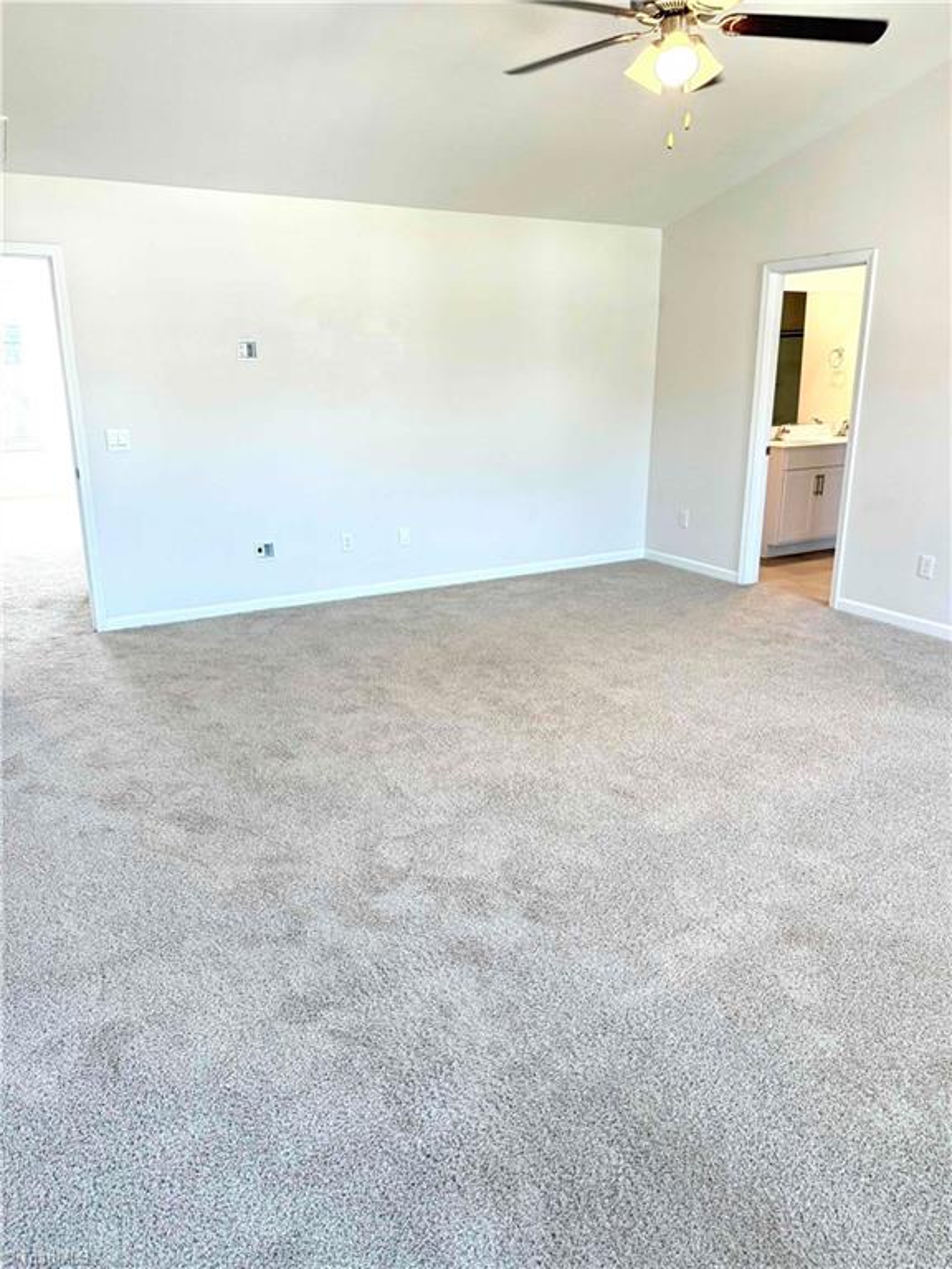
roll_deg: +0.3
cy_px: 634
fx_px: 880
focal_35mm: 24
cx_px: 476
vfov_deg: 71.6
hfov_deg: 56.8
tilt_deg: -15.9
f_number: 1.78
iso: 200
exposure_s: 1/177
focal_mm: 6.76
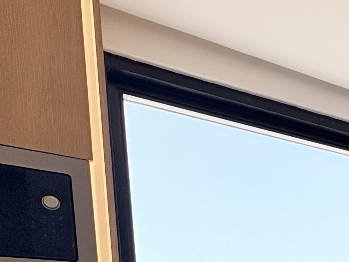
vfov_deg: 23.2
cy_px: 389
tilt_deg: -4.5
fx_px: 514
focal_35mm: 51
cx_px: 504
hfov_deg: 27.6
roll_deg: +1.2
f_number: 2.2
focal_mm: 2.22
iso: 50
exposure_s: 1/237
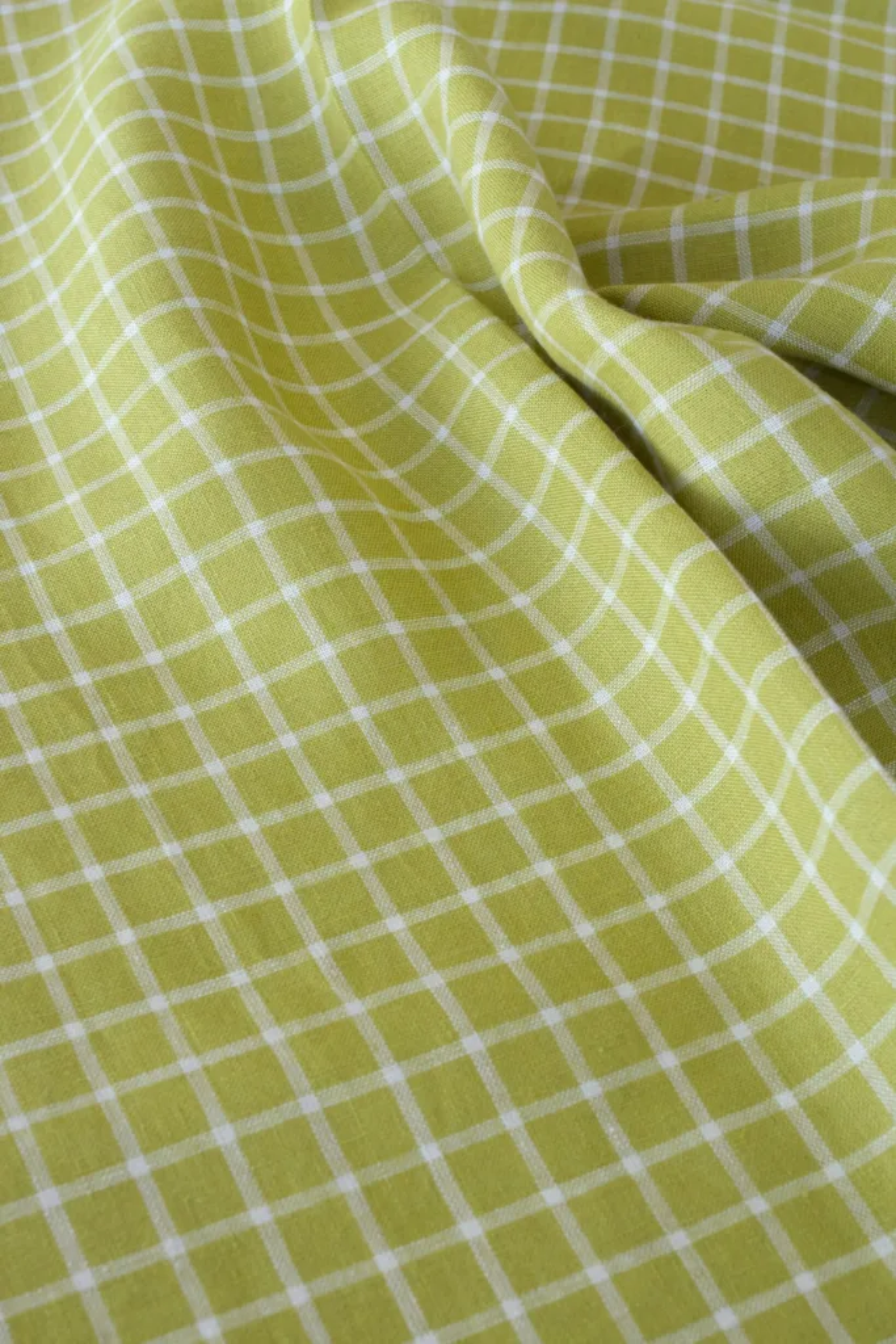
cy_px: 672
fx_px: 1959
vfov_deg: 37.8
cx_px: 448
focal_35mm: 52
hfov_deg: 25.8
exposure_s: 1/80
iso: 800
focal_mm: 35
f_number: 8
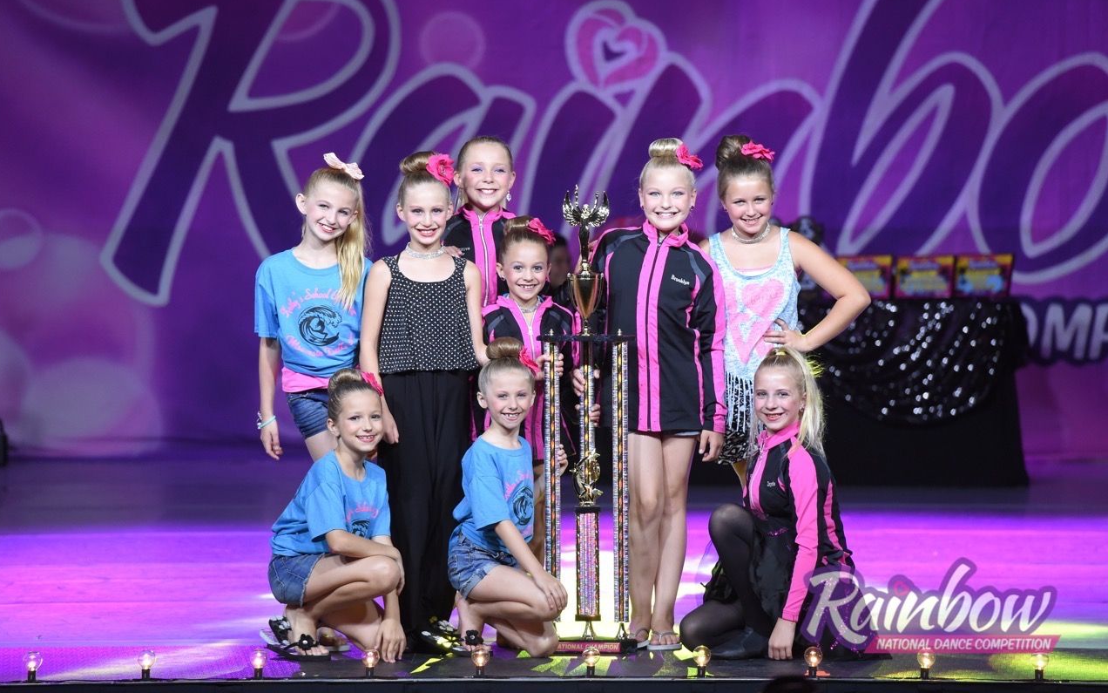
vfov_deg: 6.4
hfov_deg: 10.2
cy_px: 339
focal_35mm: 205
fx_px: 6190
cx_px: 551
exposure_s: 1/500
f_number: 4
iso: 4000
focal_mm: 200
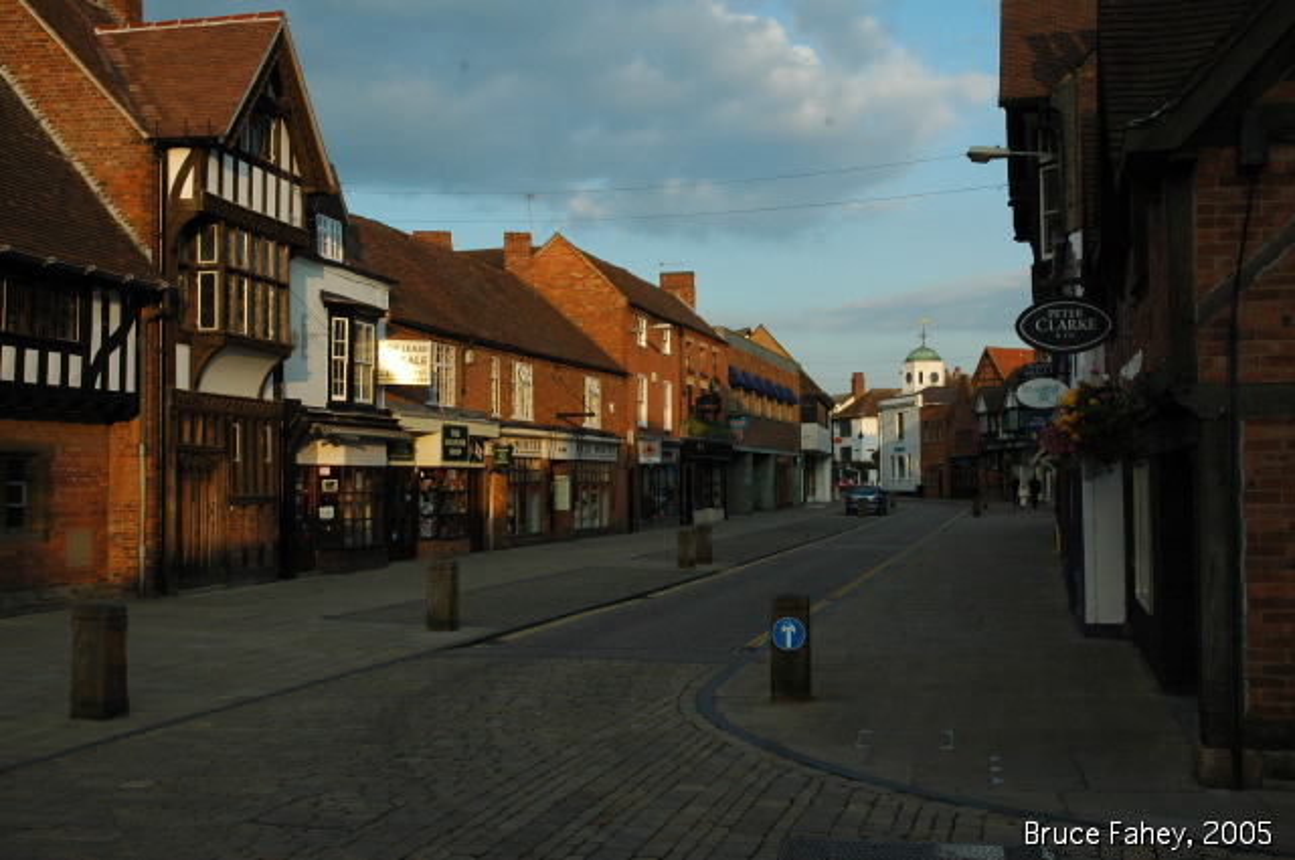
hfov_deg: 48.0
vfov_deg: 32.9
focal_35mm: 40
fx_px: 1455
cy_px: 430
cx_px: 648
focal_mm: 27
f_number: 11
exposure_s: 1/320
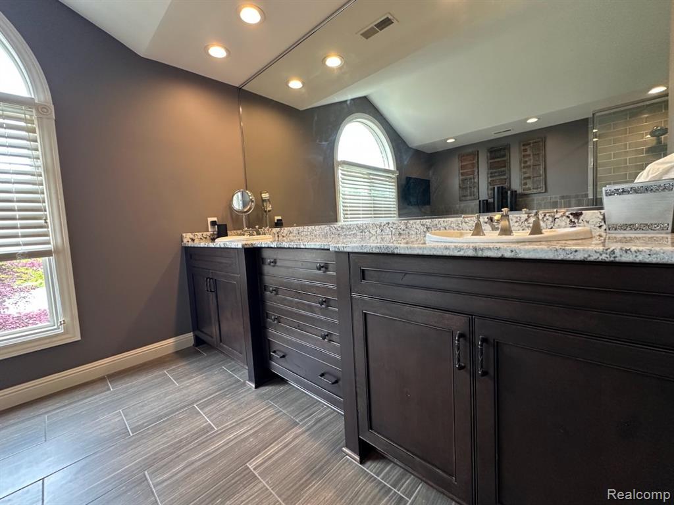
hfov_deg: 102.1
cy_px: 252
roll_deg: +2.5
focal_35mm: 14
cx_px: 337
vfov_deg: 85.7
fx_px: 273
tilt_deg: -3.5
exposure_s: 1/120
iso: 250
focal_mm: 2.22
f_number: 2.2
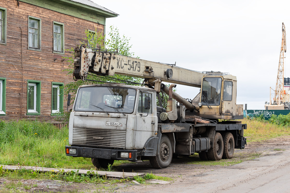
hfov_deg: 28.8
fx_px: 564
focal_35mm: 70
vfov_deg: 19.5
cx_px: 145
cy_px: 96
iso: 400
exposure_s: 1/160
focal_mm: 70
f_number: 6.3
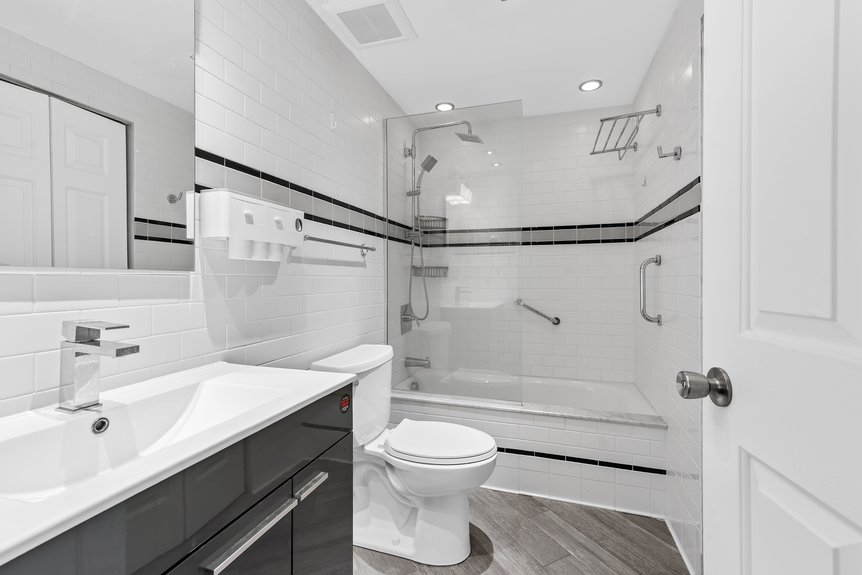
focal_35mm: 16
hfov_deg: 96.7
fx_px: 383
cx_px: 431
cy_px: 288
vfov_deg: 73.8
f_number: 8
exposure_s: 1/1.67
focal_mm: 16
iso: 125
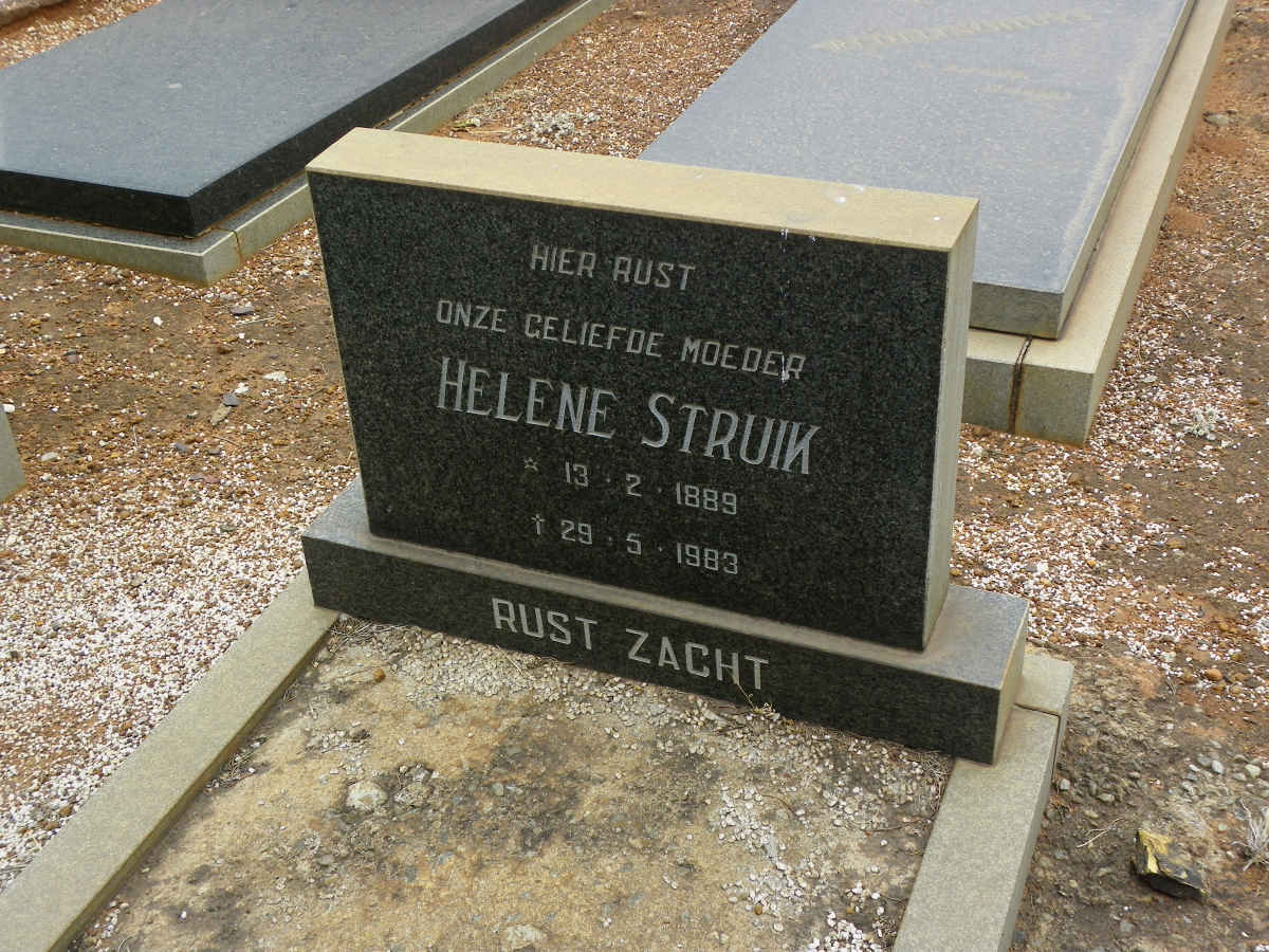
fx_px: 1576
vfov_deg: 33.6
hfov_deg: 43.9
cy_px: 476
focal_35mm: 43
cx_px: 634
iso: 64
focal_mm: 7.6
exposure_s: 1/250
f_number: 3.5
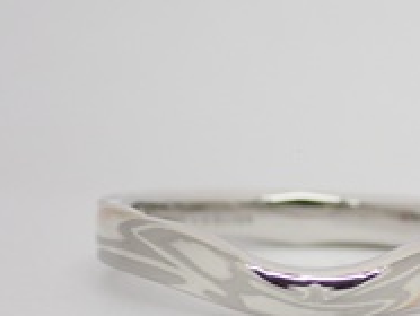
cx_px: 485
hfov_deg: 10.5
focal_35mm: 186
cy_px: 254
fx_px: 2260
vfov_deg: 8.0
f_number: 4.1
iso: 200
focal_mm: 13.65
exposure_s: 1/100
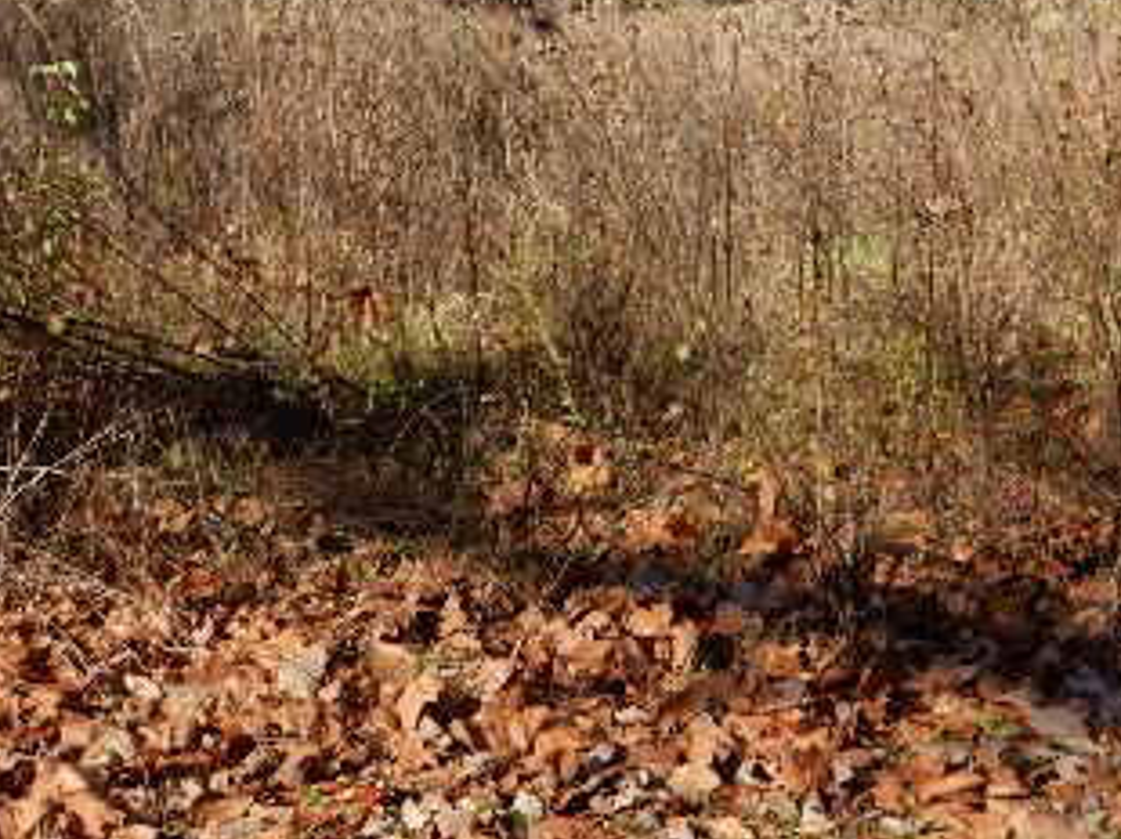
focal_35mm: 62
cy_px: 148
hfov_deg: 31.1
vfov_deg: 23.2
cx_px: 452
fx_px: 2006
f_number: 4
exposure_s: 1/500
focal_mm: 5.4
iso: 125
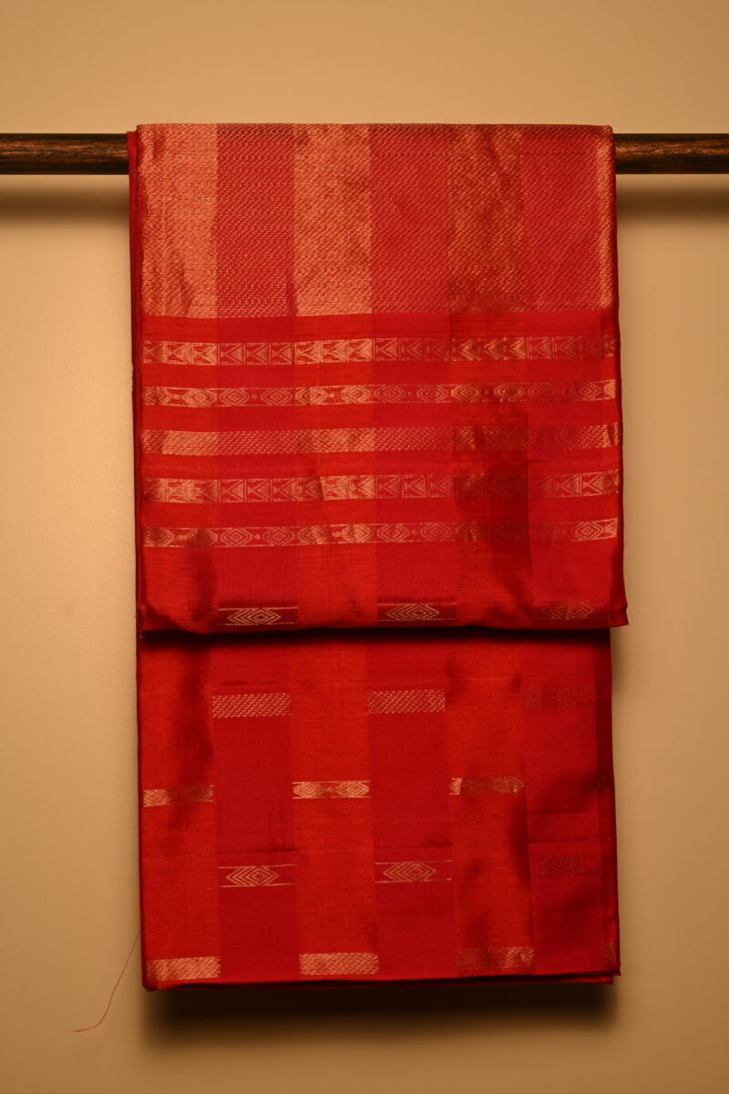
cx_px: 364
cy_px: 547
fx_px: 2050
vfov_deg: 29.9
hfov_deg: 20.2
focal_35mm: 68
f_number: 6.3
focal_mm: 45
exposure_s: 1/100
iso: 320
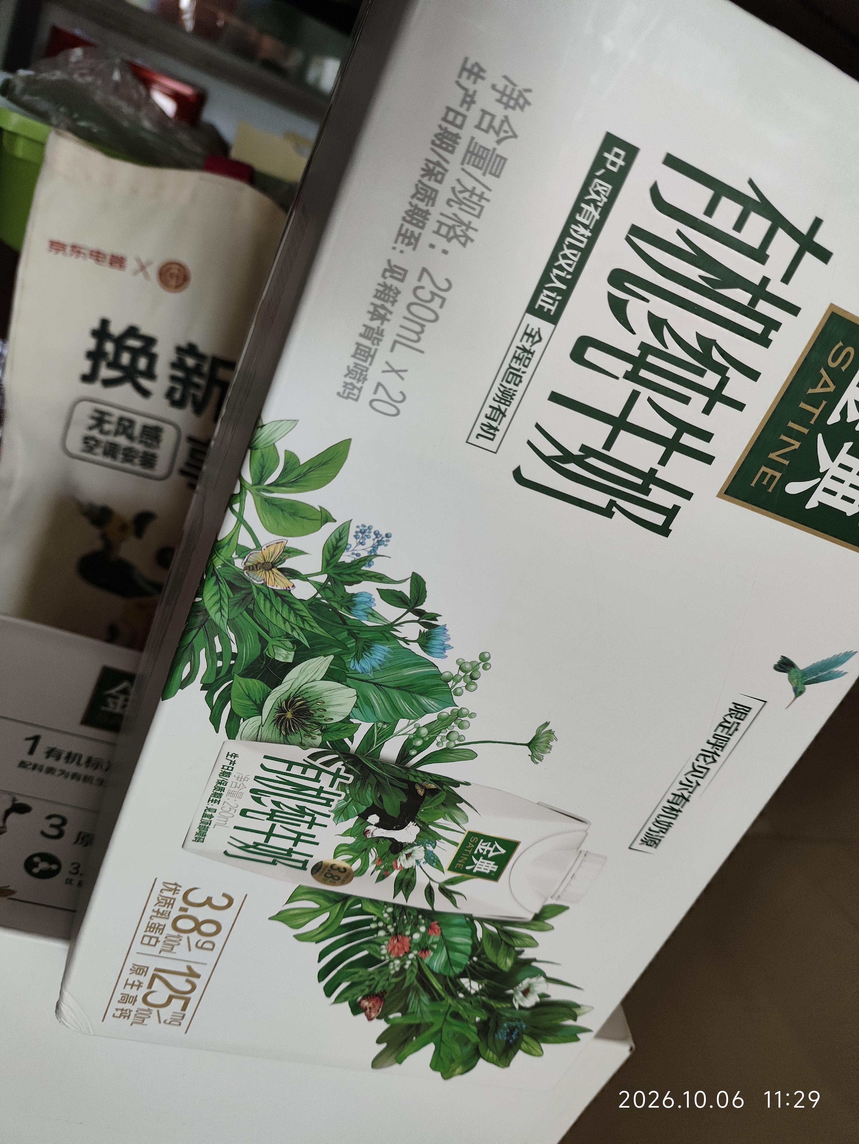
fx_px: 827
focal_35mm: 25
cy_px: 572
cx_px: 430
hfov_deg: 54.9
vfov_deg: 69.4
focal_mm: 4.71
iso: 621
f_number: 1.79
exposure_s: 1/250
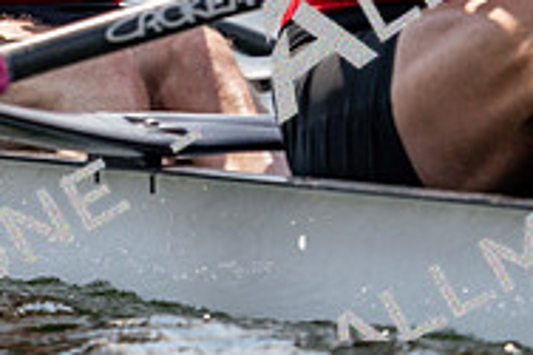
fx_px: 17100
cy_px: -146
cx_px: 20
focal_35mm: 1156
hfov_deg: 1.8
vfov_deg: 1.2
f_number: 6.3
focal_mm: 374
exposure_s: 1/1600
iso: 250
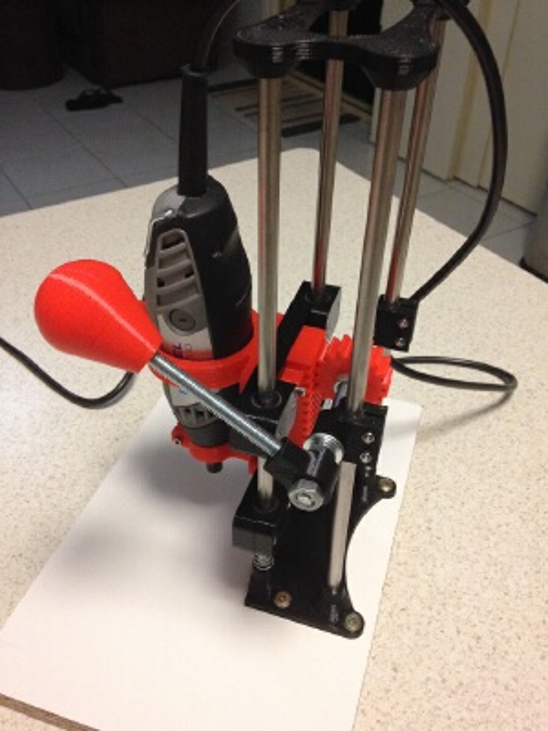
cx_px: 274
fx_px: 697
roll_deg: -1.0
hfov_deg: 42.9
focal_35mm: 33
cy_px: 366
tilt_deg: -35.4
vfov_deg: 55.4
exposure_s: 1/20
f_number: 2.4
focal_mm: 4.12
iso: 250
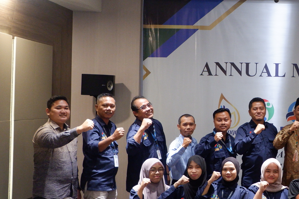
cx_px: 283
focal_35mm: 66
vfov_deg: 20.6
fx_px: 548
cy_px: 102
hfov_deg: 29.0
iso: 2500
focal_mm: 22.2
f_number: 4
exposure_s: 1/80
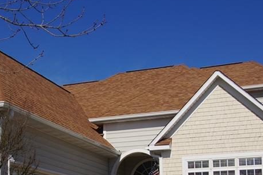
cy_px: 169
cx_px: 50
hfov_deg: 26.8
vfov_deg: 18.0
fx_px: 541
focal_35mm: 74
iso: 100
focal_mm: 22
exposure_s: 1/320
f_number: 13
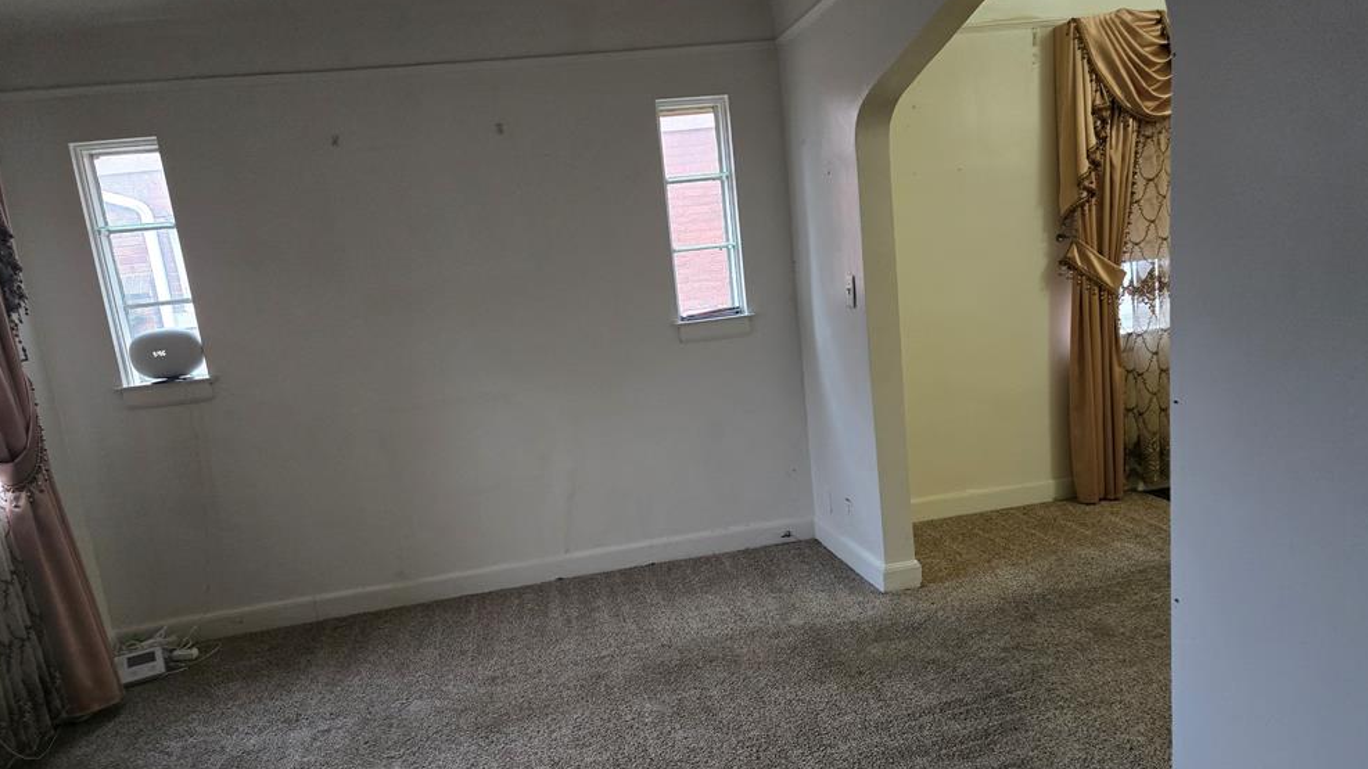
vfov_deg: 44.2
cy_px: 449
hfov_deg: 71.9
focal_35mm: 26
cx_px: 700
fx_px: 943
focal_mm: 5.4
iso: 640
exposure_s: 1/60
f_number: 1.8
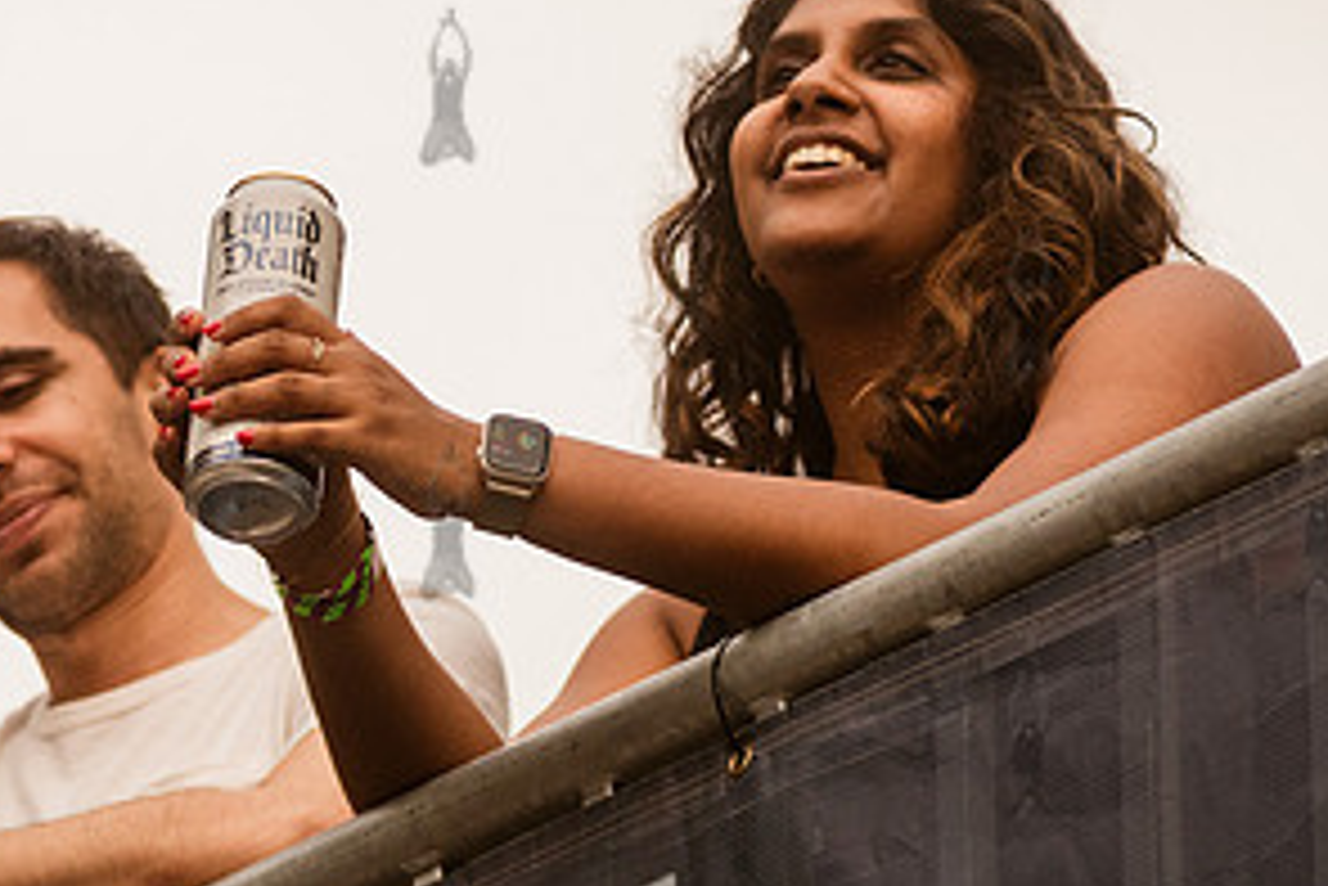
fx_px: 12880
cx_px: 274
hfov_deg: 5.9
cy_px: 545
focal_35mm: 349
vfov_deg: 3.9
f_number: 4
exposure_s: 1/500
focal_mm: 145
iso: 2000
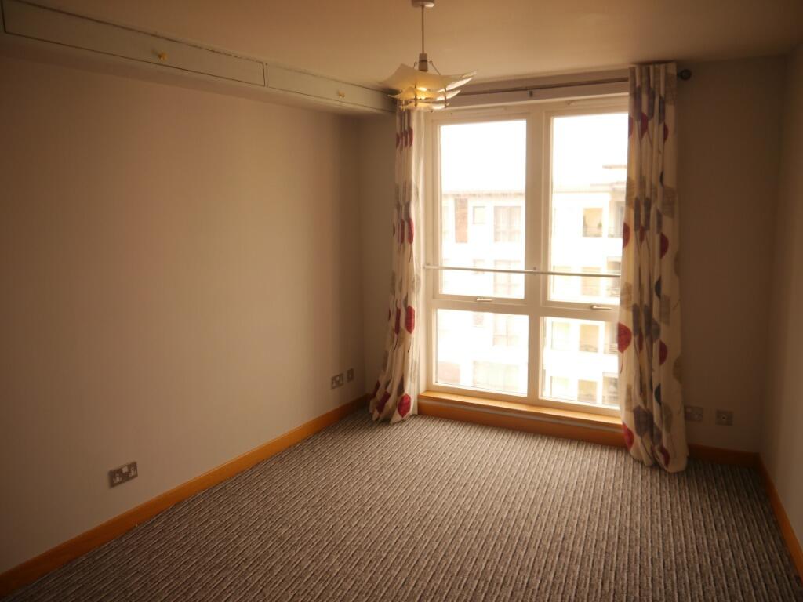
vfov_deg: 49.7
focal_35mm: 28
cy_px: 301
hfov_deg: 63.4
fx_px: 650
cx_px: 402
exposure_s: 1/160
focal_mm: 14
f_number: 3.5
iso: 160
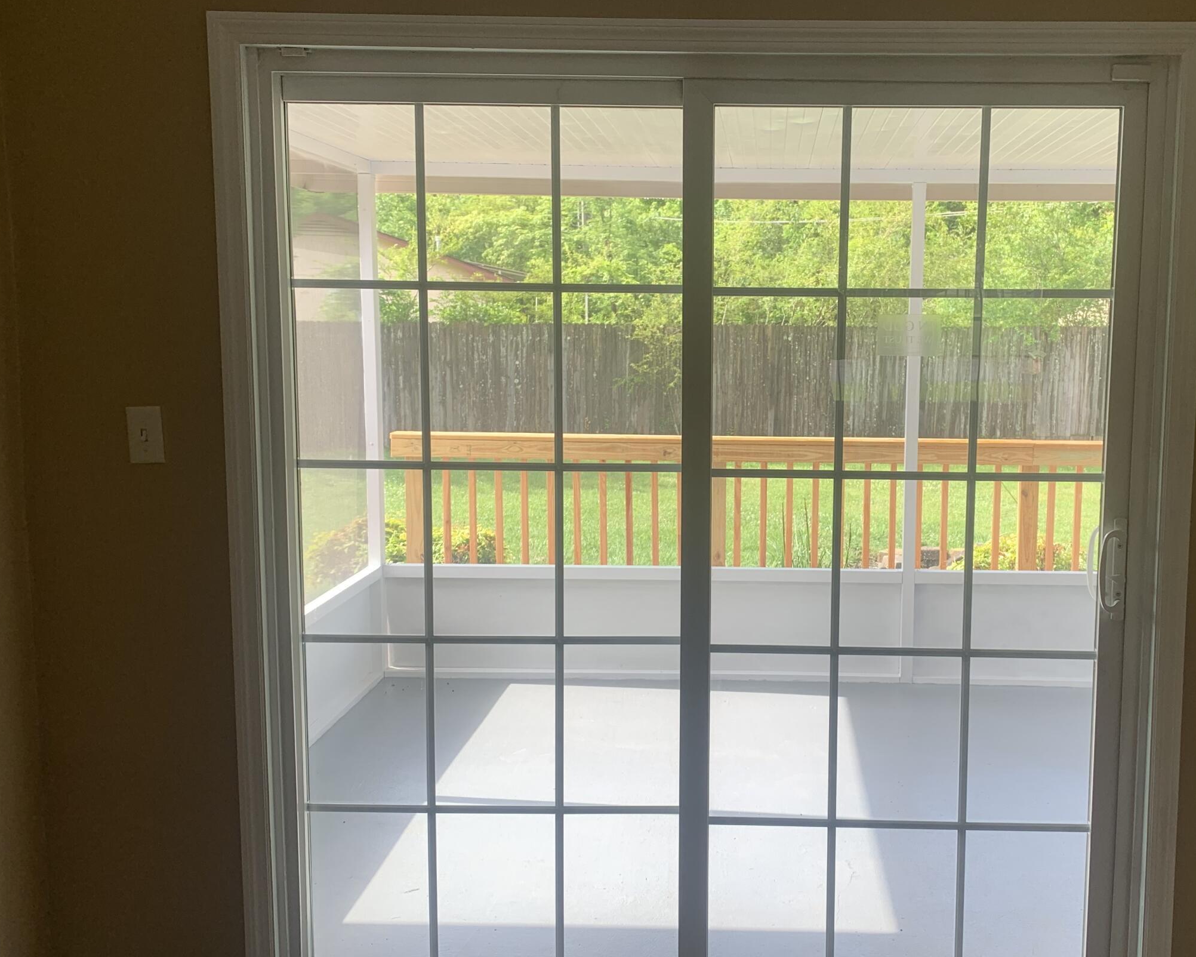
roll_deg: -1.0
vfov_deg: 39.2
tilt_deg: -9.1
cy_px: 492
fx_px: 1345
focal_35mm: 38
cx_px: 753
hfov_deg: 47.5
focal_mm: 4.25
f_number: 1.8
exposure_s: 1/146
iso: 25
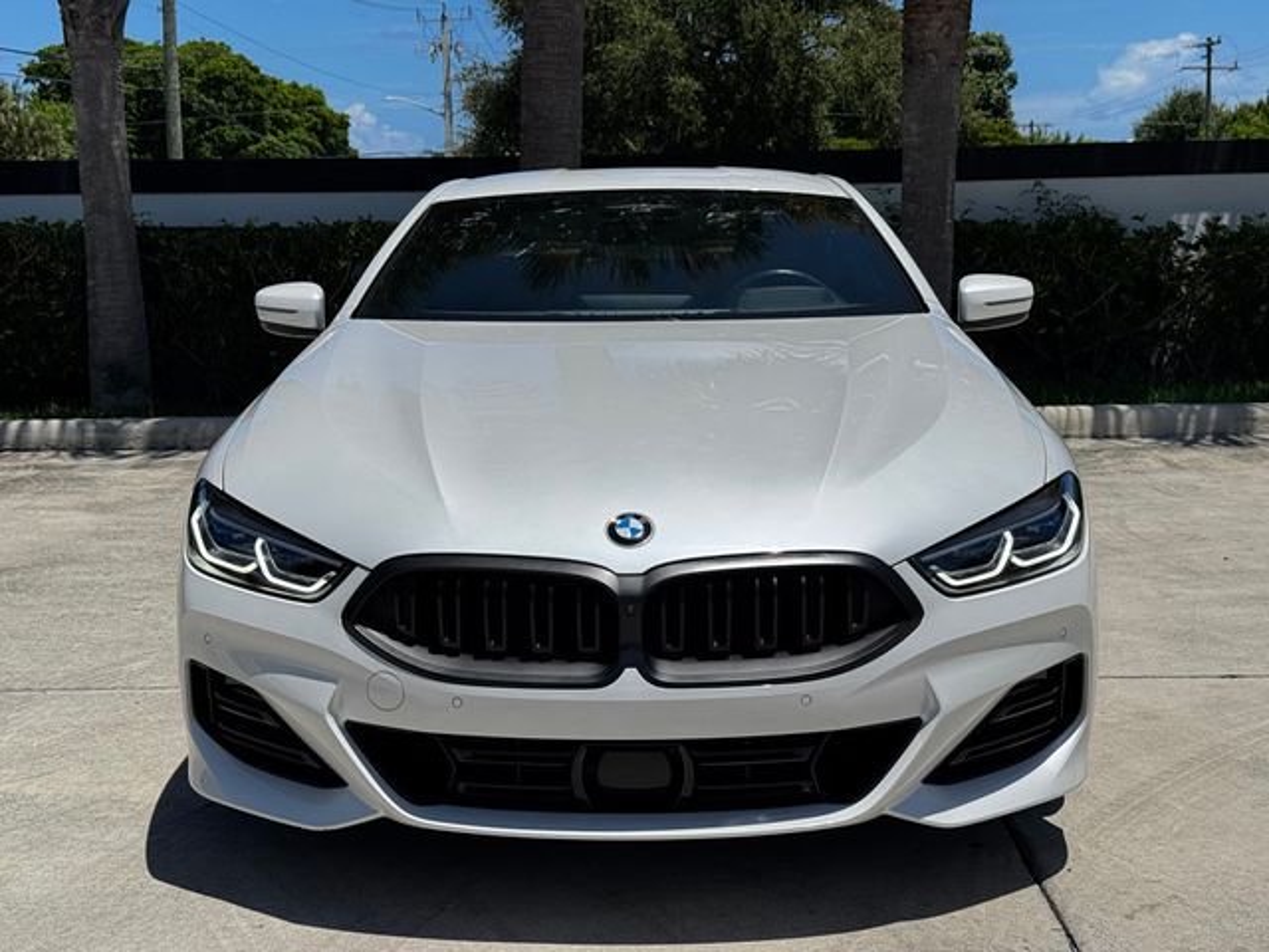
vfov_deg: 30.3
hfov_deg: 39.7
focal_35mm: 48
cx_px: 634
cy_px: 476
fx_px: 1760
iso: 64
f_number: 1.78
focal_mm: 6.76
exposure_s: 1/9009
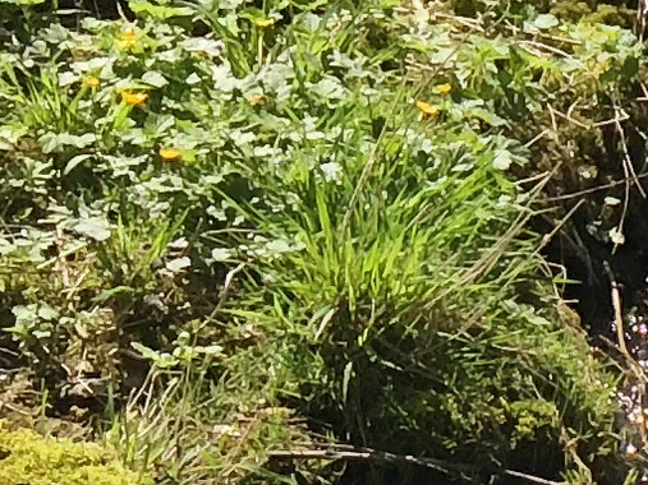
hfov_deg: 4.7
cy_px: 946
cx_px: 1360
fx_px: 7673
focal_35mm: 410
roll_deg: +0.0
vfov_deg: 3.6
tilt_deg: -21.1
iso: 16
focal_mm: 6
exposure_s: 1/521
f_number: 2.4
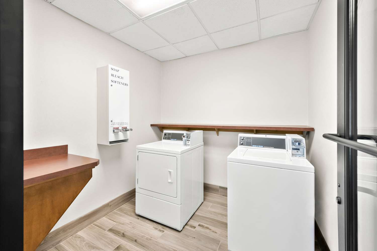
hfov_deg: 104.3
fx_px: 147
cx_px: 188
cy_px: 126
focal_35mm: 14
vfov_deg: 81.2
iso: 400
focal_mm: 14
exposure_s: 1/2.5
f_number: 9
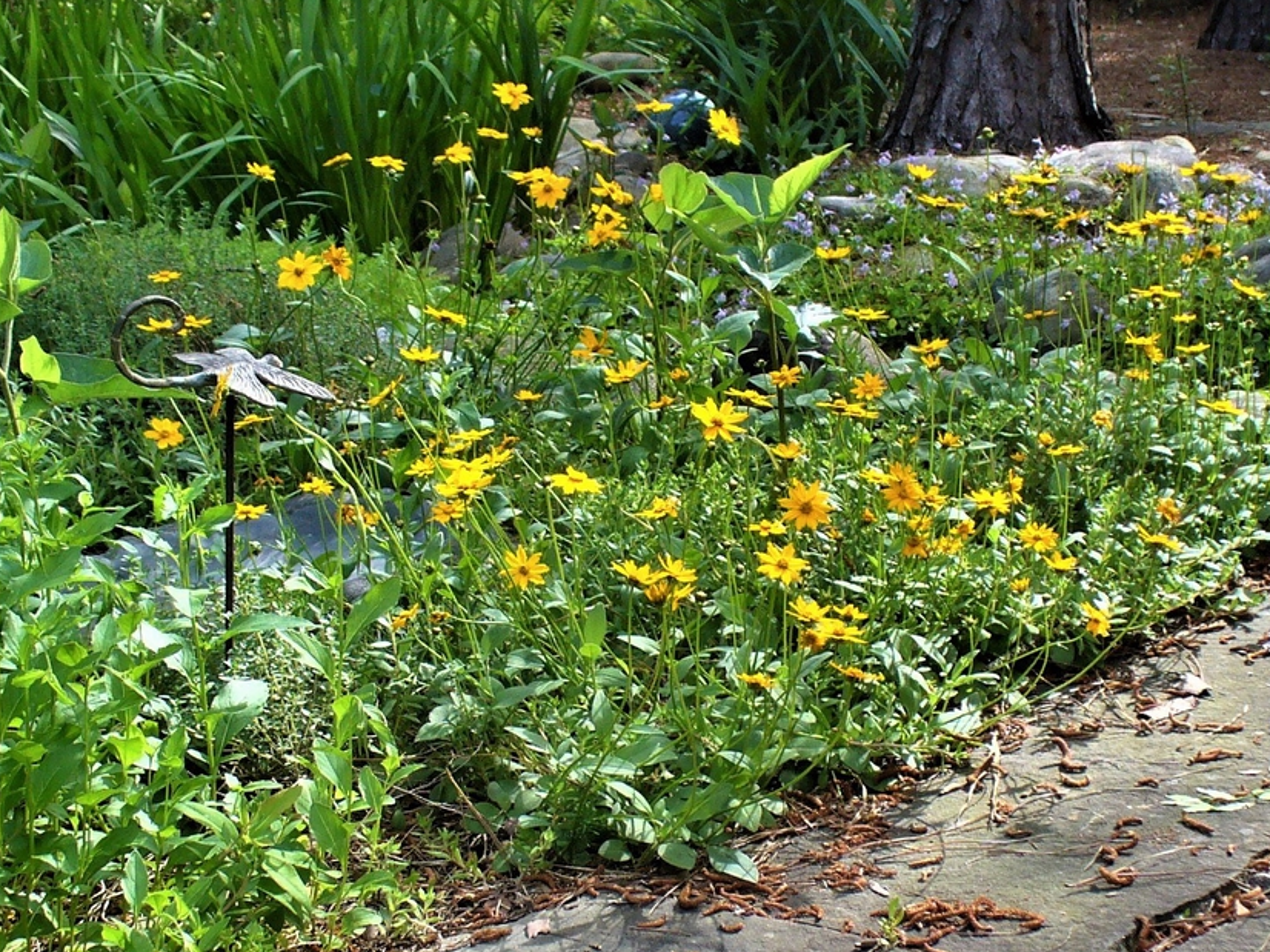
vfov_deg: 23.6
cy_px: 513
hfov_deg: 31.2
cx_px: 684
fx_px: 2274
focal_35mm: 62
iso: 80
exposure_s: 1/200
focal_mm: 6.1
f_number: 2.8
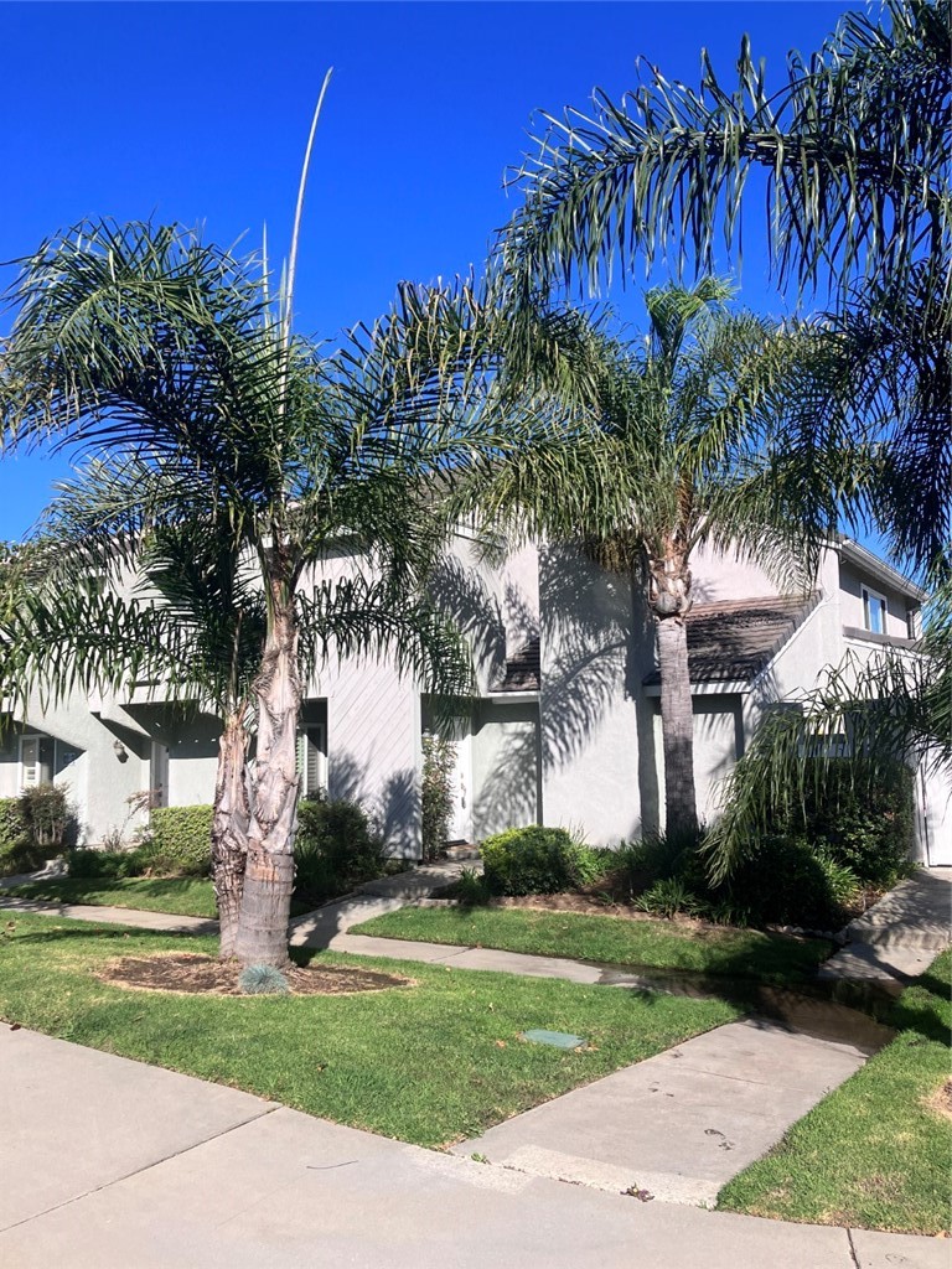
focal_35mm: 28
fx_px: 1027
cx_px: 476
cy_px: 634
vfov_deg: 63.4
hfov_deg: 49.7
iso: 32
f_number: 1.8
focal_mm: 3.99
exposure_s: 1/2114
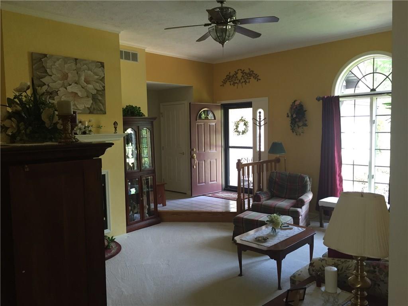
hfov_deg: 61.7
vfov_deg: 48.2
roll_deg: +1.6
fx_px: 342
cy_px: 153
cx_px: 204
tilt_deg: -4.6
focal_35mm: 29
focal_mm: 4.15
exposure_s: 1/30
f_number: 2.2
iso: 50
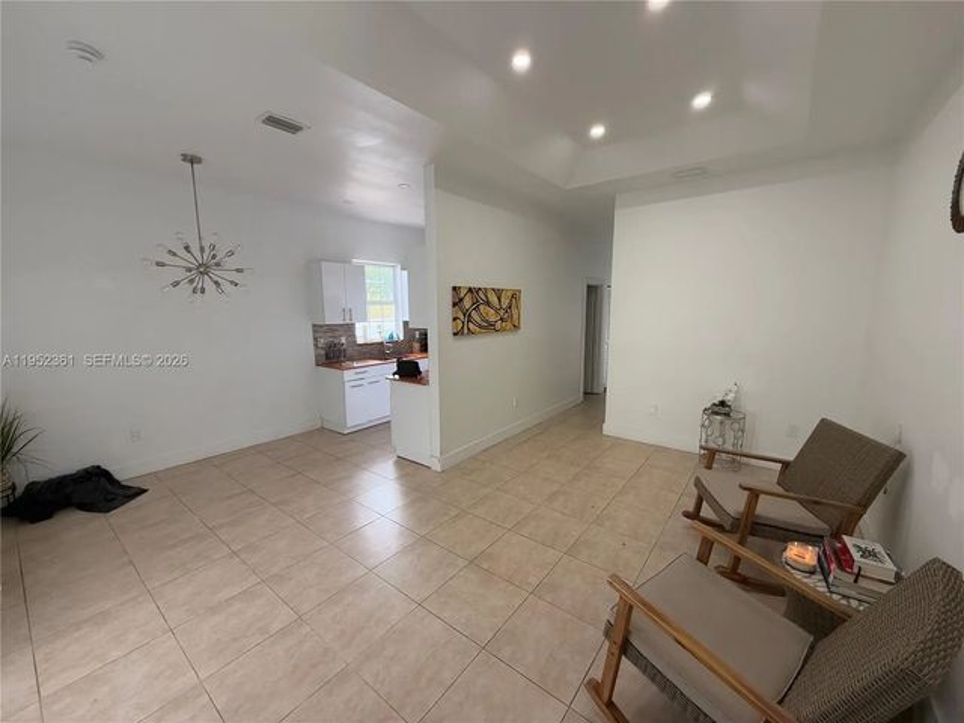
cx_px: 482
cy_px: 362
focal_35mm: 14
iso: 160
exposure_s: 1/99
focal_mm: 2.22
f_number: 2.2
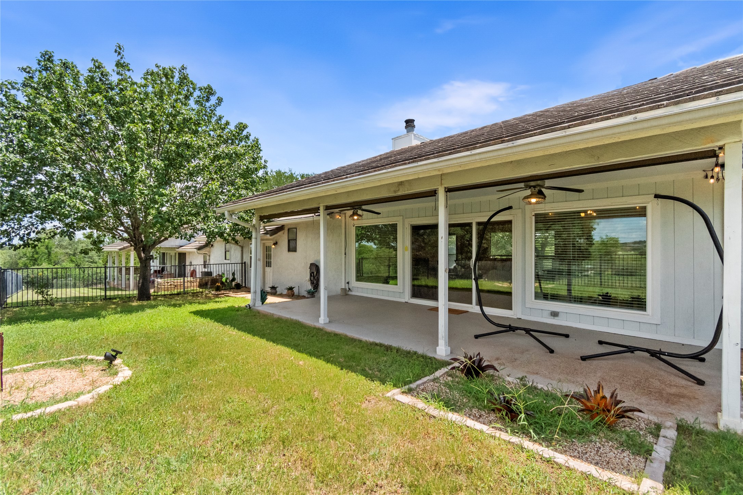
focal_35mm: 15
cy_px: 248
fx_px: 310
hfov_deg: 100.4
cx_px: 372
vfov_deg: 77.3
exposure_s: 1/8000
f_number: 4.5
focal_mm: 10
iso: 720
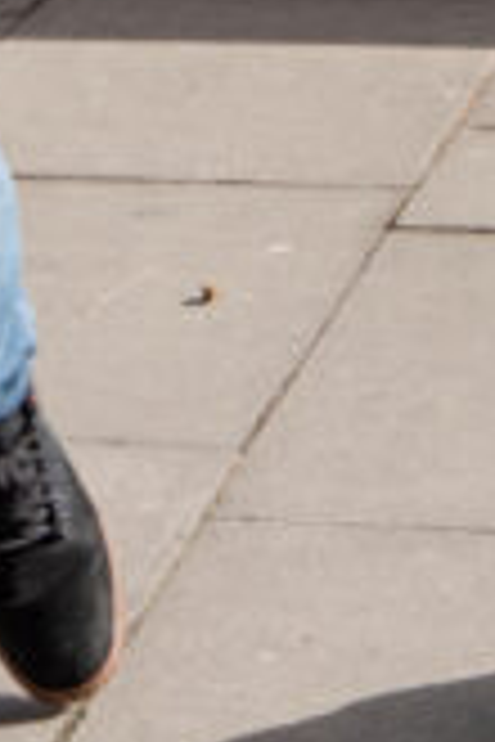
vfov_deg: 9.9
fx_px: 3877
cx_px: 324
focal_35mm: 188
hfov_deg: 7.3
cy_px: -863
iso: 100
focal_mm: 18
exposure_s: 1/100
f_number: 10
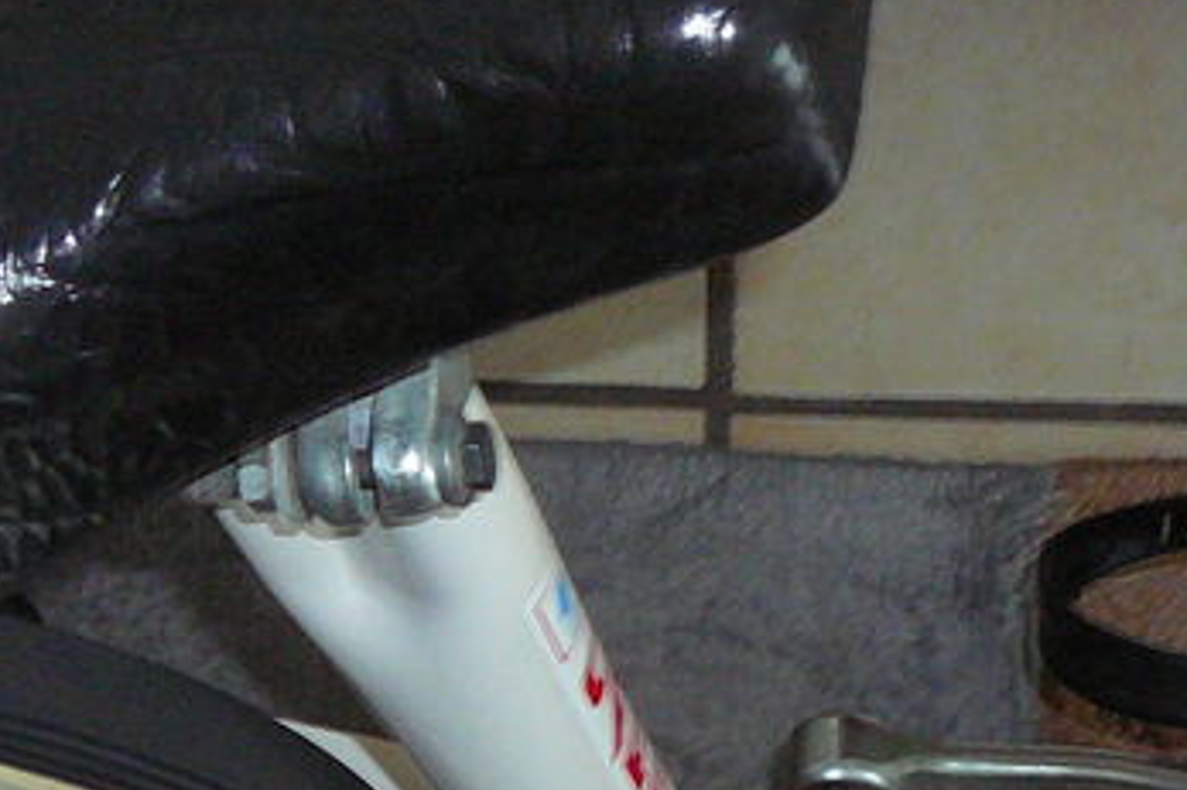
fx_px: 3460
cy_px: 578
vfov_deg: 13.0
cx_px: 452
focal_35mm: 105
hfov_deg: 19.4
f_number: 2.8
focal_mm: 5.2
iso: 200
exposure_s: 1/8
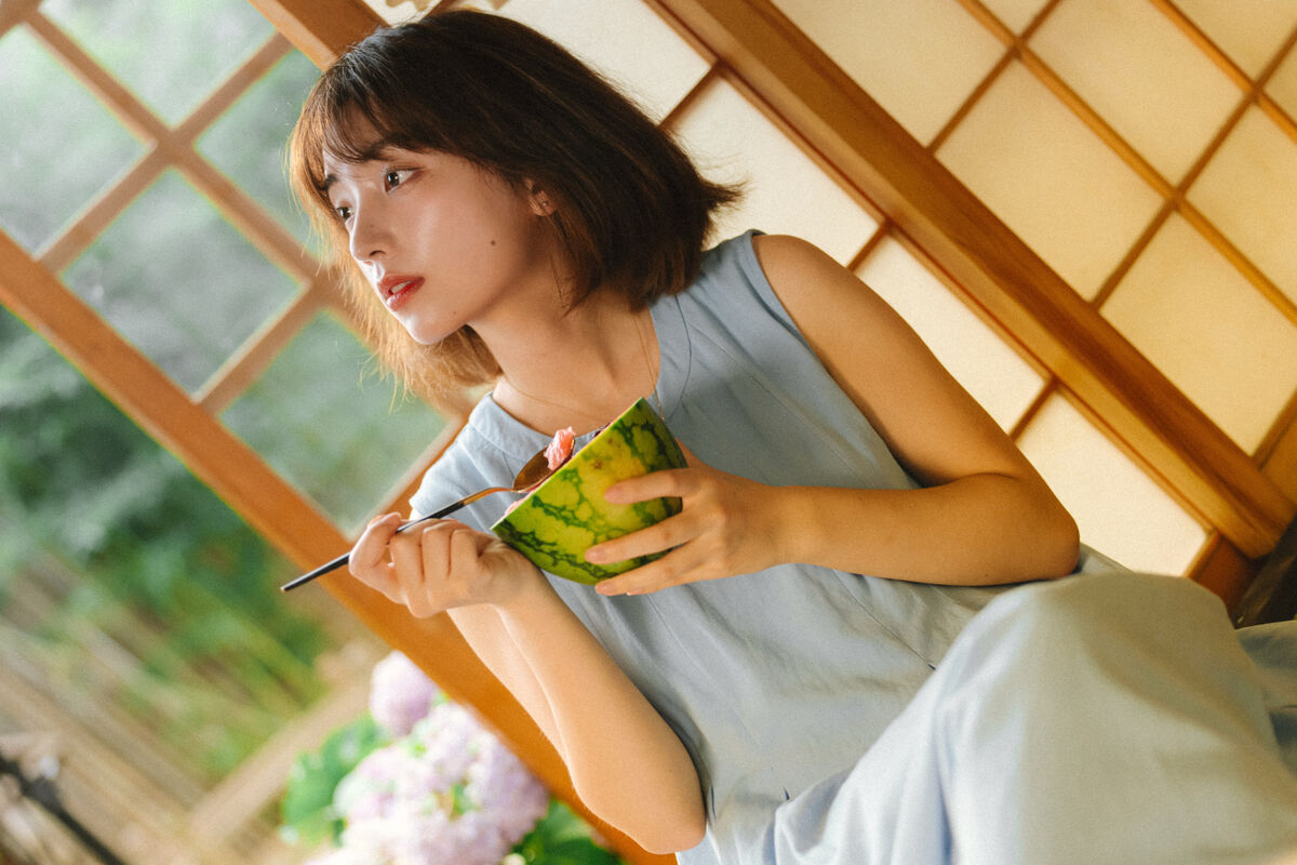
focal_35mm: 68
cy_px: 432
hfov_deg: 29.7
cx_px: 648
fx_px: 2450
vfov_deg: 20.0
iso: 400
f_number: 2.5
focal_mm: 68
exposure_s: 1/400
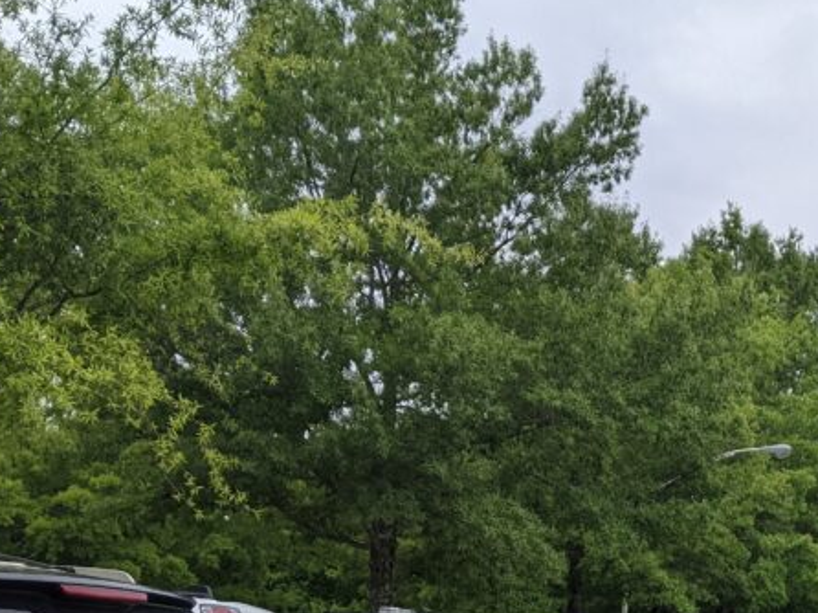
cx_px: 794
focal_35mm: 62
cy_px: 635
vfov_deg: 22.6
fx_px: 1464
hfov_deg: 29.4
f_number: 1.8
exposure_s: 1/1466
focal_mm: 4.44
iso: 56
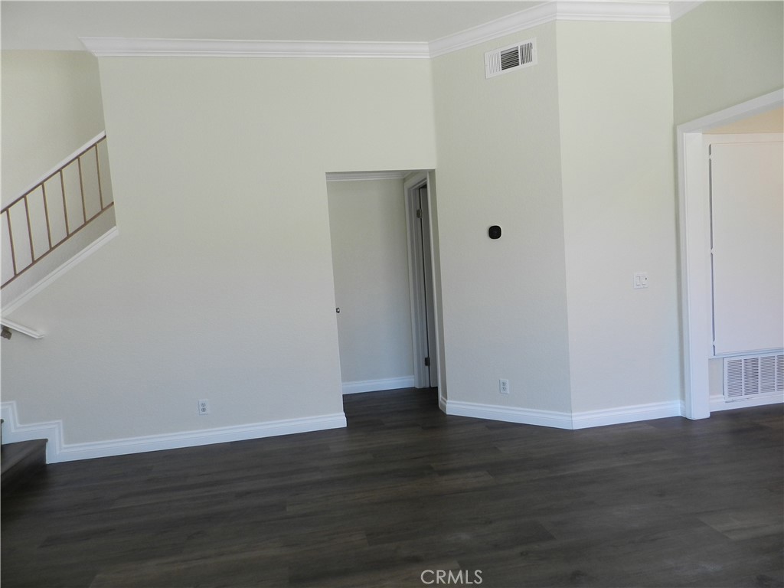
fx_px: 521
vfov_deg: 58.9
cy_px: 294
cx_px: 392
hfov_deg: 73.9
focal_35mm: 23
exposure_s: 1/50
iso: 160
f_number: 3.4
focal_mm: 4
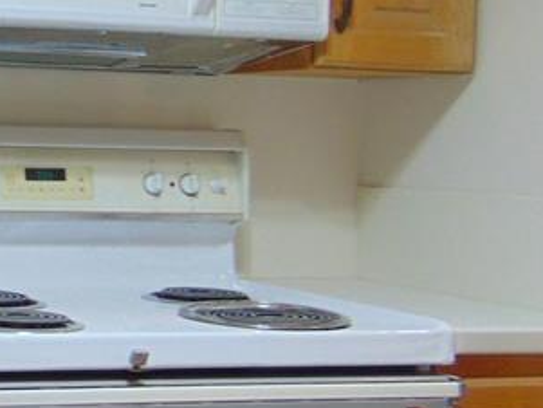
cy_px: 114
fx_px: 1334
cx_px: -249
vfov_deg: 17.3
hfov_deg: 20.1
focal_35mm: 85
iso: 200
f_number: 3
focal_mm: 4.5
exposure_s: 1/30
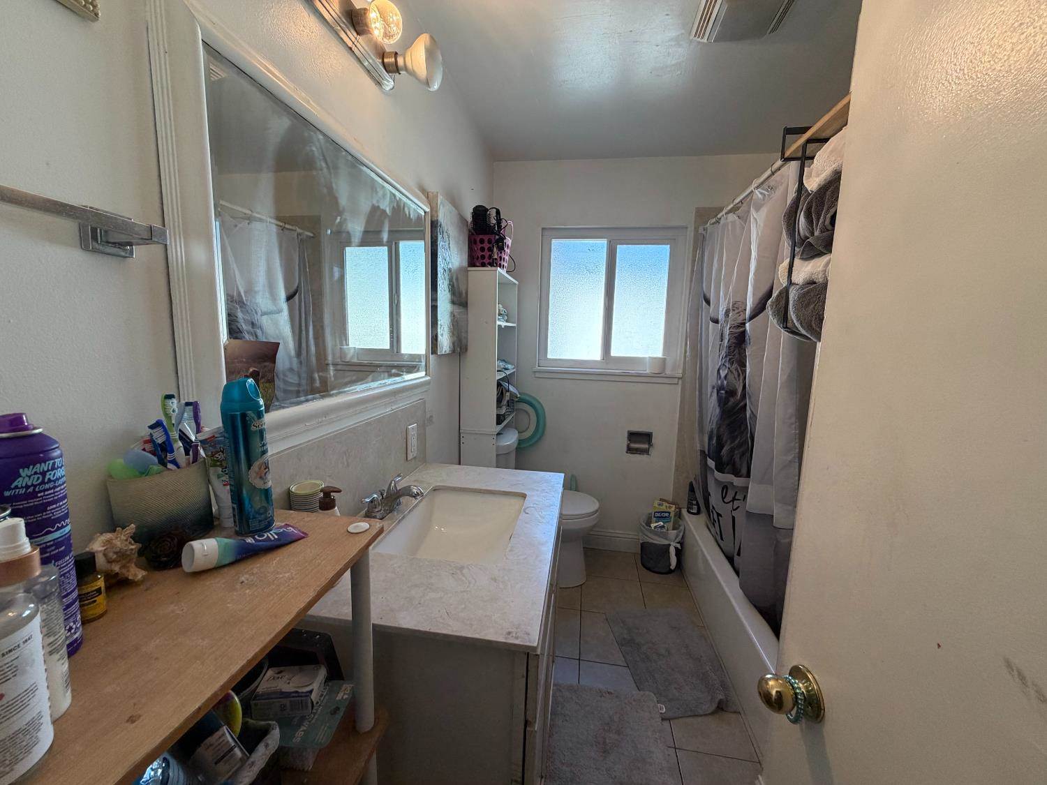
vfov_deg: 85.7
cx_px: 524
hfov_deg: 102.1
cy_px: 392
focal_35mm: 14
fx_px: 423
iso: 200
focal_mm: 2.22
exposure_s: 1/60
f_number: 2.2
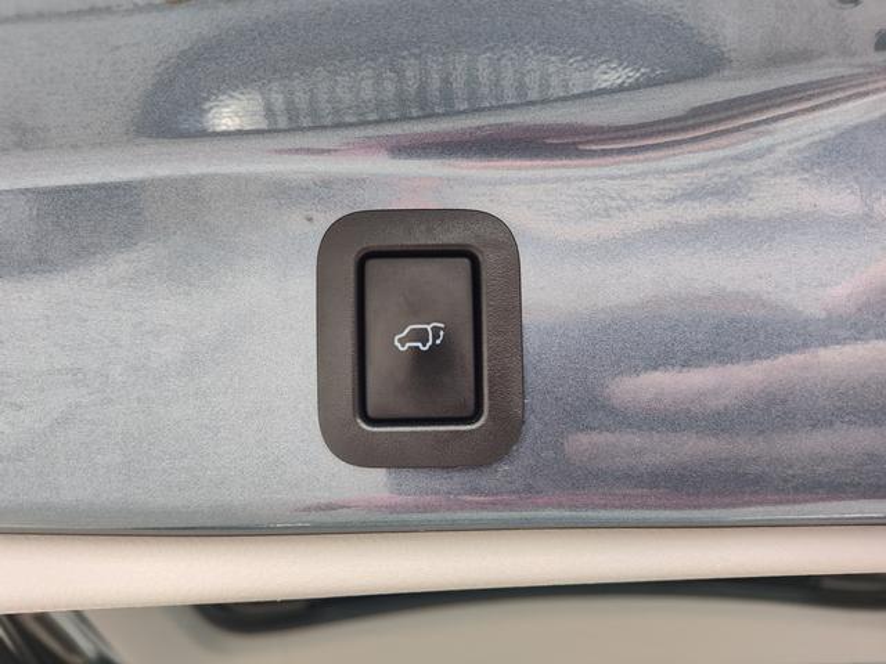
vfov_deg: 58.9
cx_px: 443
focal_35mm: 23
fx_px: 589
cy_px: 332
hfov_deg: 73.9
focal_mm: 5.56
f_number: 1.88
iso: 409
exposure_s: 1/60
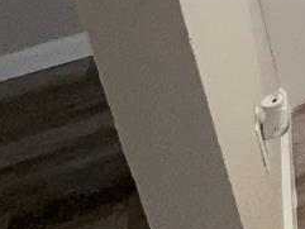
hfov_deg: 15.4
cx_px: 683
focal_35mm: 87
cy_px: -257
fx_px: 767
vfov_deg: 13.8
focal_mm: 2.22
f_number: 2.2
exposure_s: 1/120
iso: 125
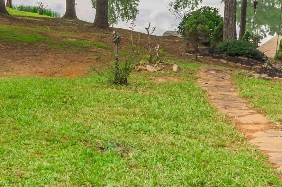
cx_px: 48
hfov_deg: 21.8
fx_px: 719
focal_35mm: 92
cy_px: -65
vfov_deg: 14.1
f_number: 8
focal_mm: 20
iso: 250
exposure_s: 1/100
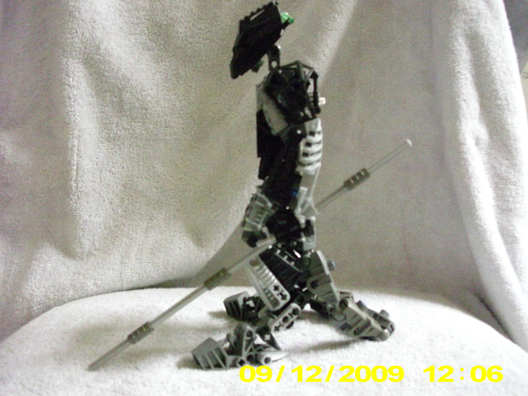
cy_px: 198
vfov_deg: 37.7
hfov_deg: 49.0
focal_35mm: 38
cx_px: 264
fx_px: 580
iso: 1600
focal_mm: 6.3
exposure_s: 1/9
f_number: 3.1
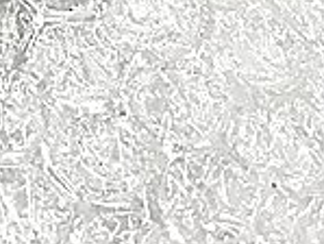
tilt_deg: -51.3
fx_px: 1124
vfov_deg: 11.9
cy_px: -96
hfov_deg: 15.2
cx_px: -152
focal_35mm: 120
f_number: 1.8
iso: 32
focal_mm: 3.99
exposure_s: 1/33
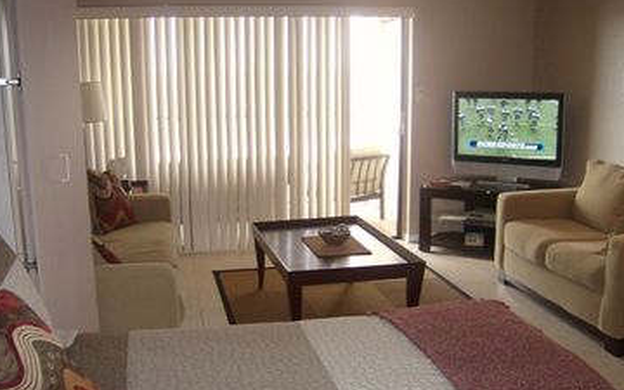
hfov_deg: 50.4
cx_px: 309
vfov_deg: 32.7
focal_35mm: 39
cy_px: 232
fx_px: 663
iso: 200
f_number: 2.8
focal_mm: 6
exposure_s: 1/60
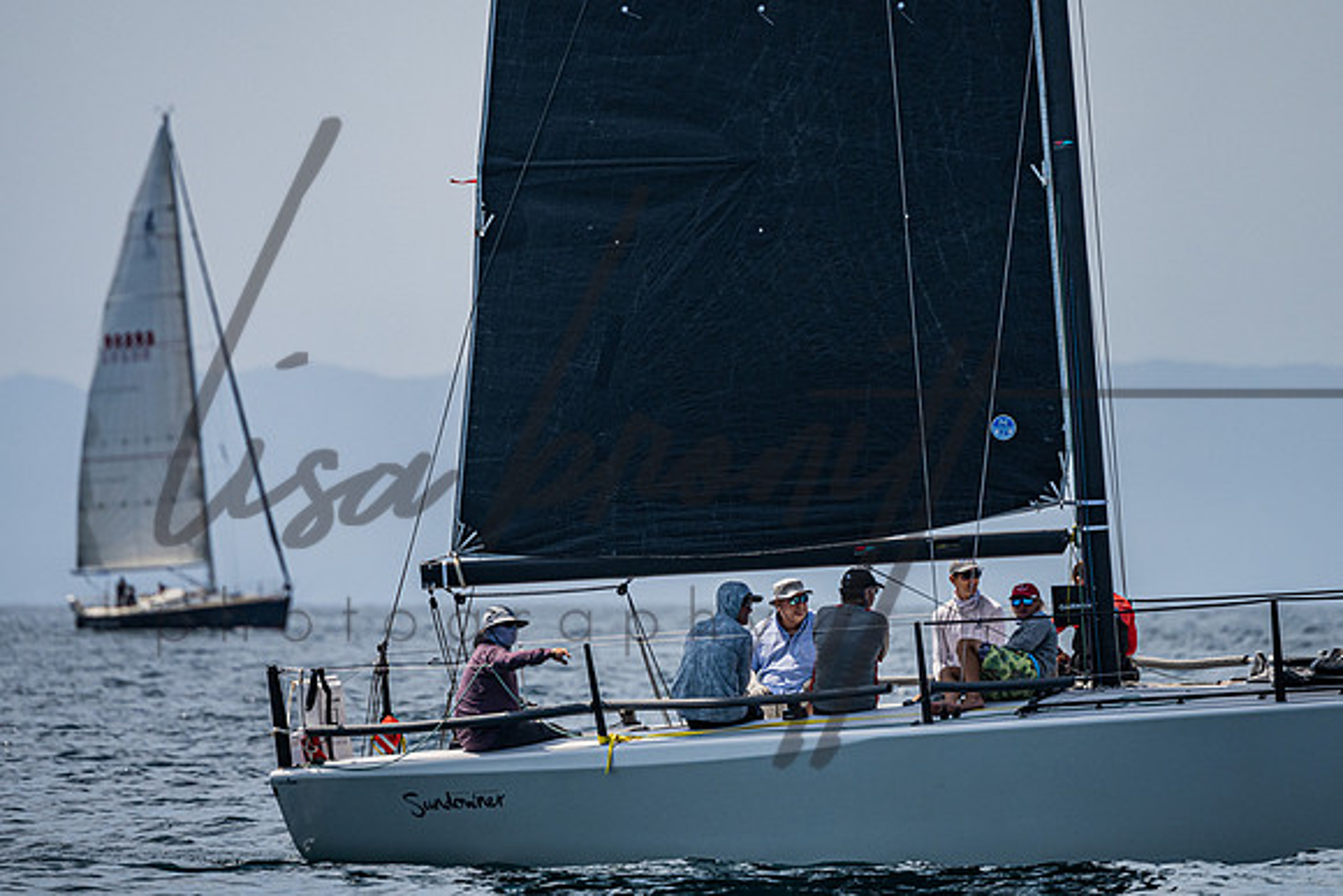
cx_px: 674
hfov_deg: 3.8
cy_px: 336
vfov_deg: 2.5
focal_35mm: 544
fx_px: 20313
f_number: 5.6
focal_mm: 400
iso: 400
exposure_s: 1/3200
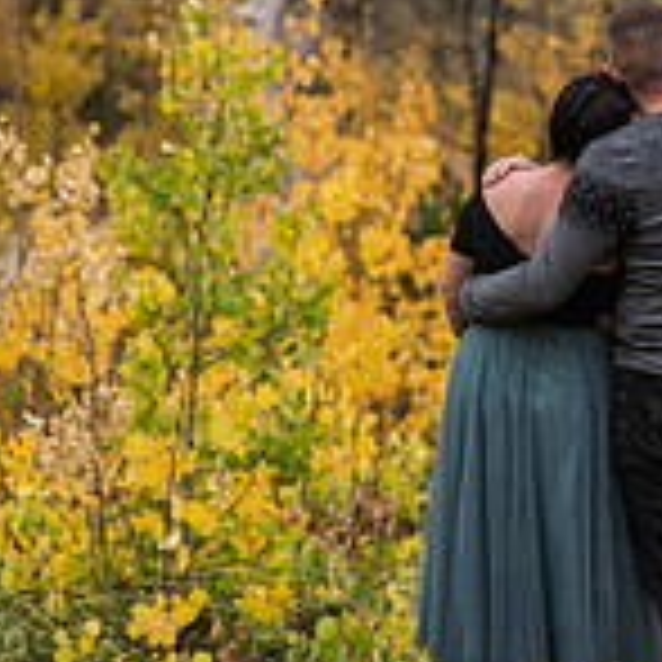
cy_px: -18
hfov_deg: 7.9
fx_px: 4782
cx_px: 579
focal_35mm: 221
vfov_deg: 7.9
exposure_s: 1/320
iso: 320
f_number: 2.2
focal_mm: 85
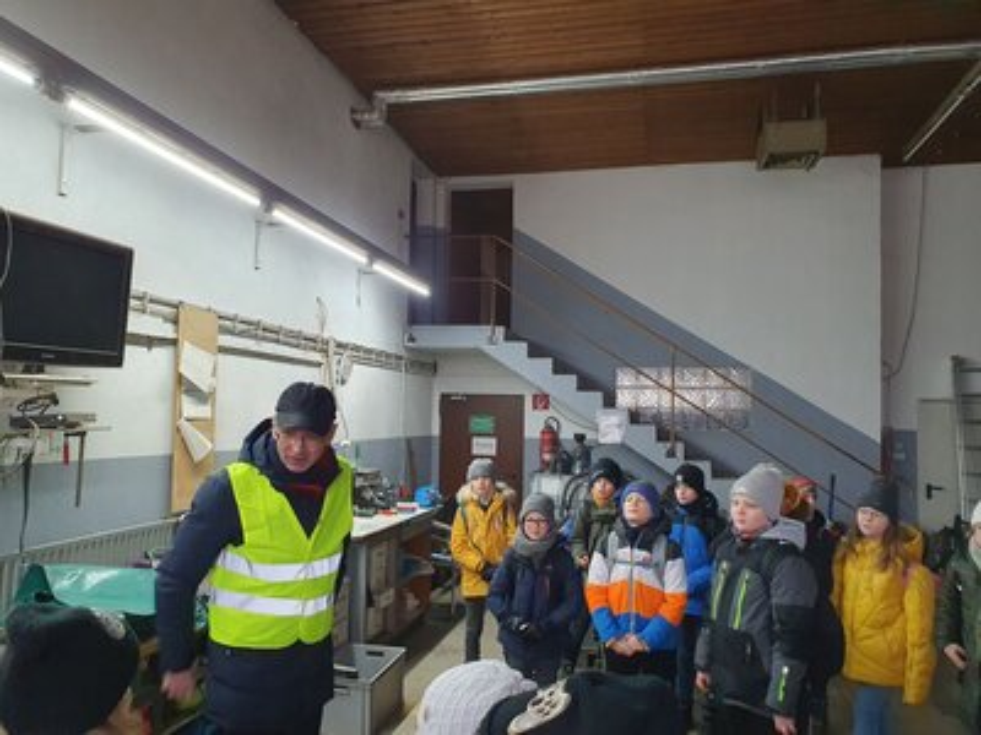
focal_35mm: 26
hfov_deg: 67.3
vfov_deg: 53.1
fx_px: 737
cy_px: 368
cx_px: 490
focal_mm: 4.32
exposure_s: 1/50
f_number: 2.4
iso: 250
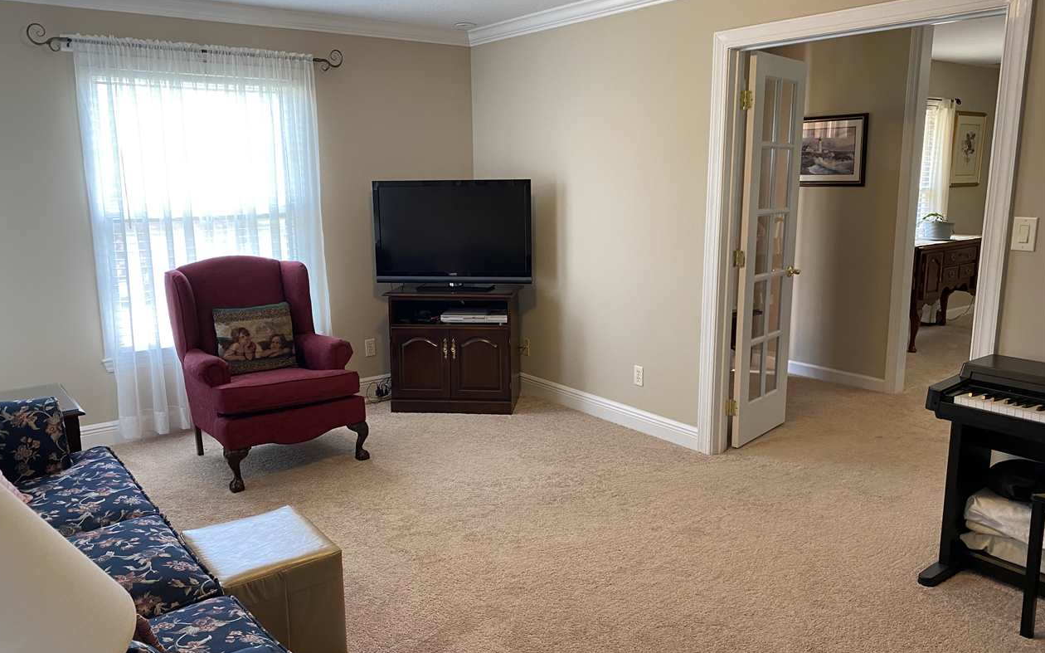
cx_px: 518
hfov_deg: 66.5
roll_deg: +0.4
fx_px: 797
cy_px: 329
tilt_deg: -10.4
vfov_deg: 44.5
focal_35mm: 28
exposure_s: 1/60
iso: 100
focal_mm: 4.25
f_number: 1.8
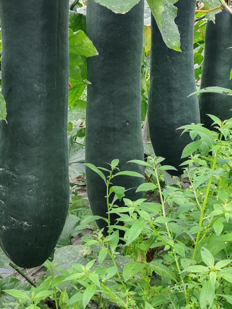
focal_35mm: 73
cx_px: 118
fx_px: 653
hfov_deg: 20.2
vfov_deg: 26.7
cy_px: 170
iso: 125
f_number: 1.9
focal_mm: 6.12
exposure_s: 1/100
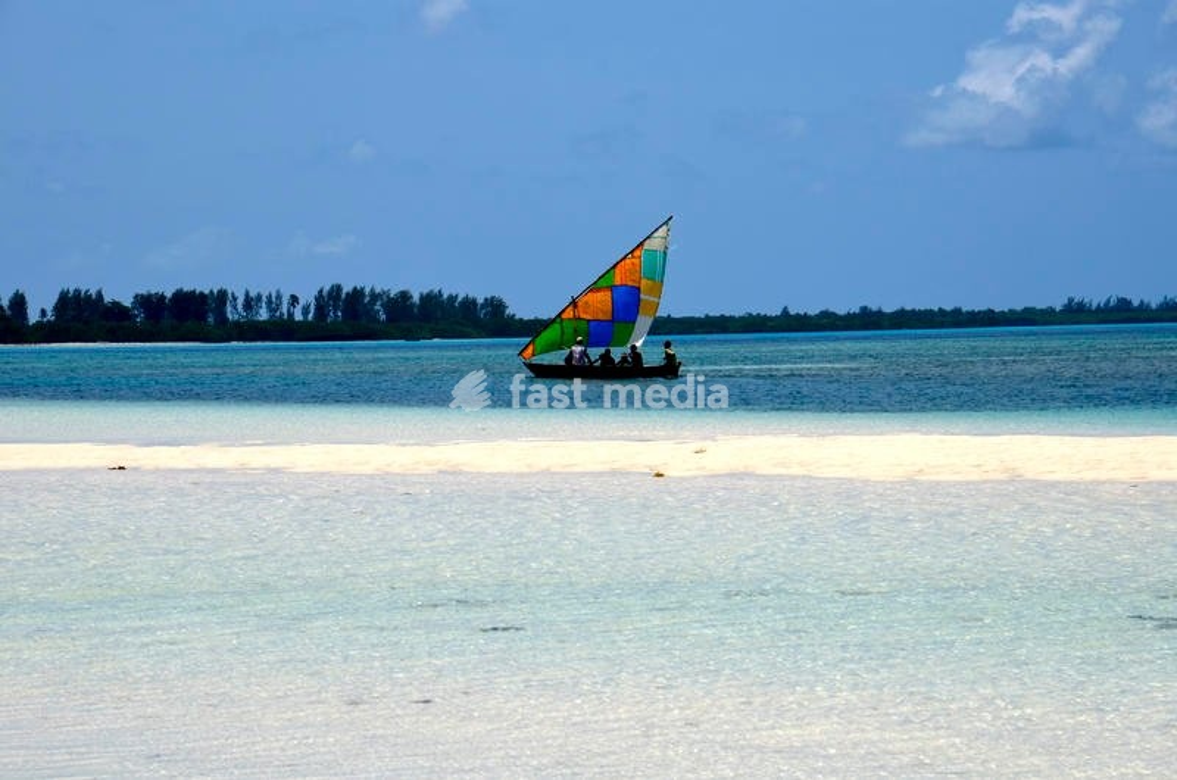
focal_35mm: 117
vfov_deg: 11.7
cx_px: 588
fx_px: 3818
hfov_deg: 17.5
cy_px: 390
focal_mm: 78
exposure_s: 1/1600
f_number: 10
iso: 100
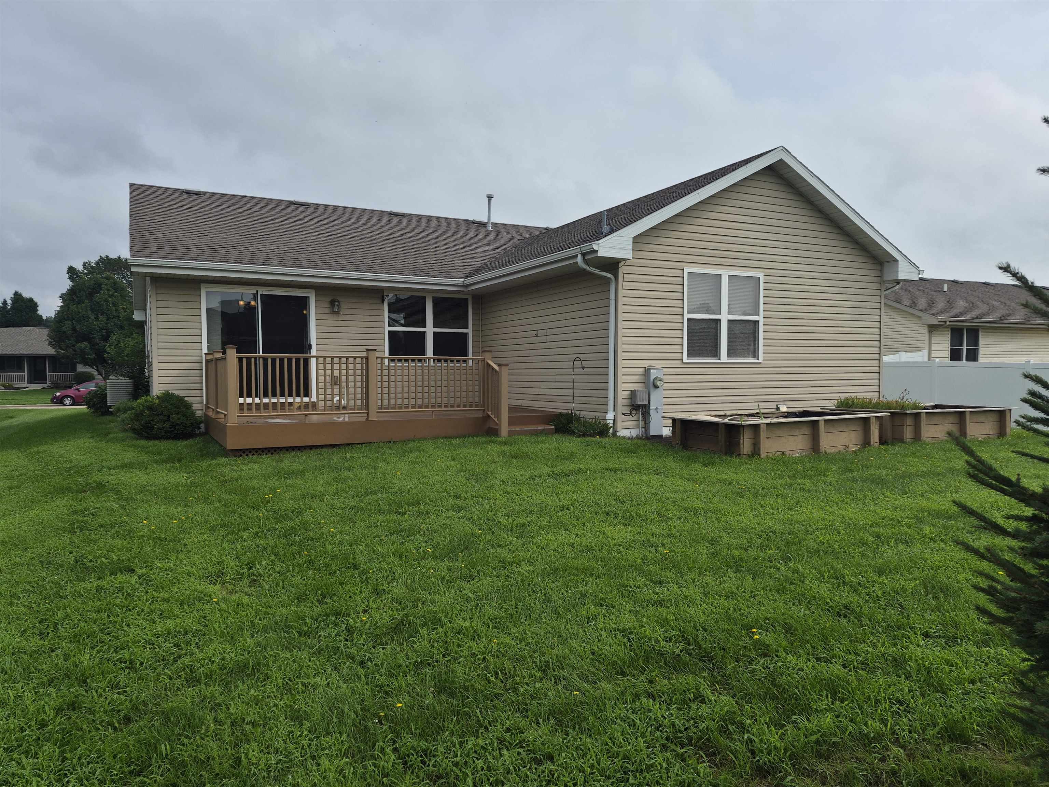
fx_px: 697
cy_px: 394
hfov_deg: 73.9
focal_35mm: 23
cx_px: 524
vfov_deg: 58.9
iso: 80
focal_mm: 5.4
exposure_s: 1/6480
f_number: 1.8
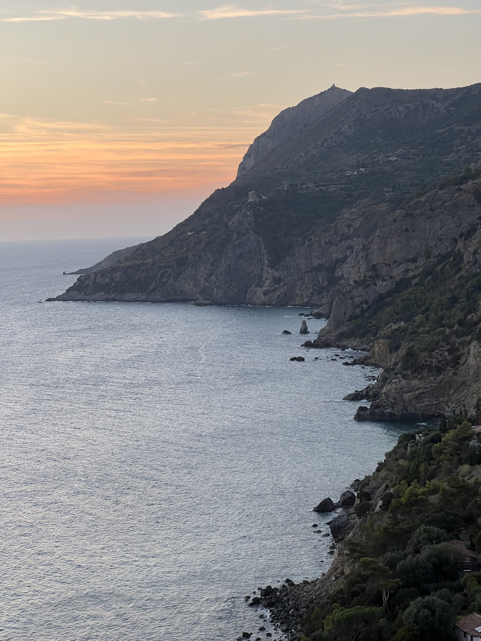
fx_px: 1427
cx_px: 240
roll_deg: +1.6
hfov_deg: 19.1
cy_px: 320
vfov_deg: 25.3
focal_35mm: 77
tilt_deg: -3.7
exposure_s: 1/122
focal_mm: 9
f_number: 2.8
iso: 40
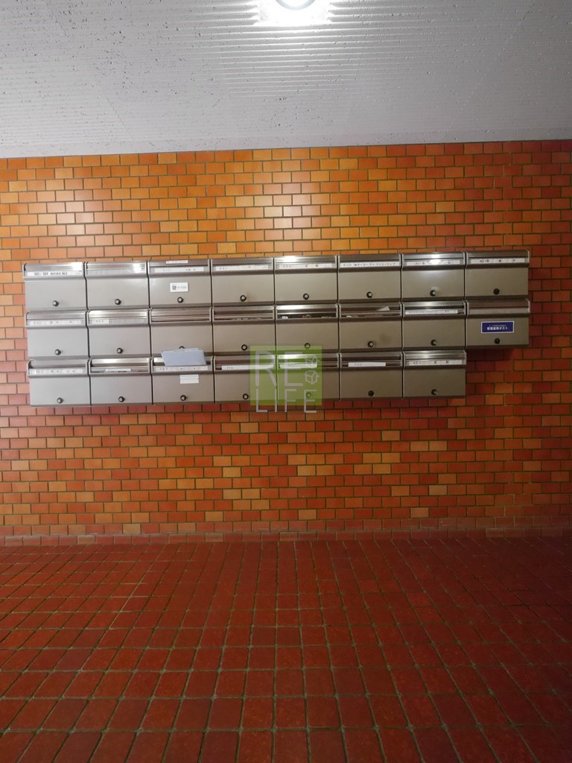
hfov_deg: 85.7
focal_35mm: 14
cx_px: 286
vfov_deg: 102.1
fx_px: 308
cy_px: 382
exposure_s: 1/40
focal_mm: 7
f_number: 4
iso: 3200
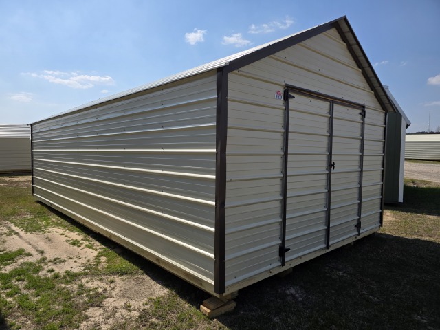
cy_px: 165
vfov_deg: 58.9
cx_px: 220
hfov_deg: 73.9
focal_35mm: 23
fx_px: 292
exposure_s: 1/7944
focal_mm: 6.3
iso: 80
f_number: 1.7
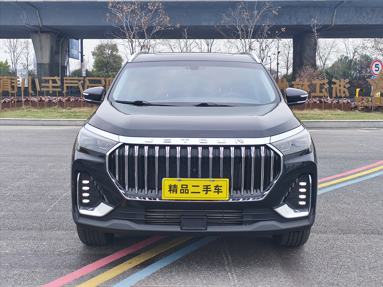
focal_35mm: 42
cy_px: 144
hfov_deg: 44.8
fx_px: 465
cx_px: 192
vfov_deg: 34.3
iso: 80
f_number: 1.6
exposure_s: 1/1008
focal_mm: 5.84
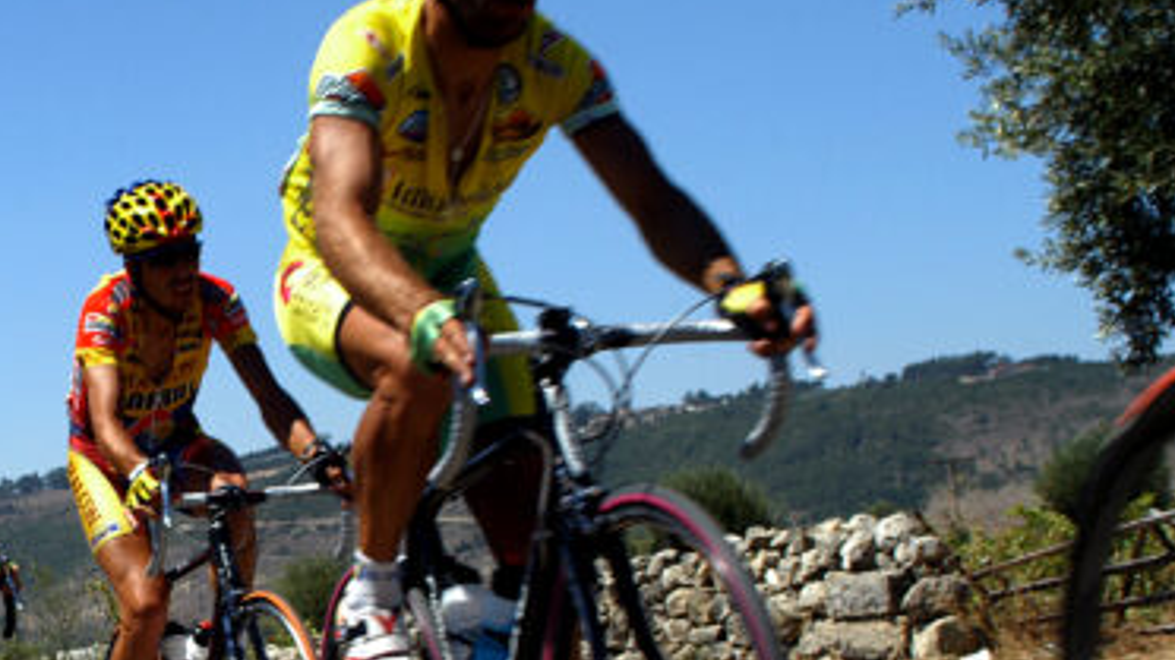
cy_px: 545
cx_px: 111
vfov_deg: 15.8
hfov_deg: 26.9
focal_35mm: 76
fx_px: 2367
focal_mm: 24
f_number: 5.6
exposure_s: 1/640
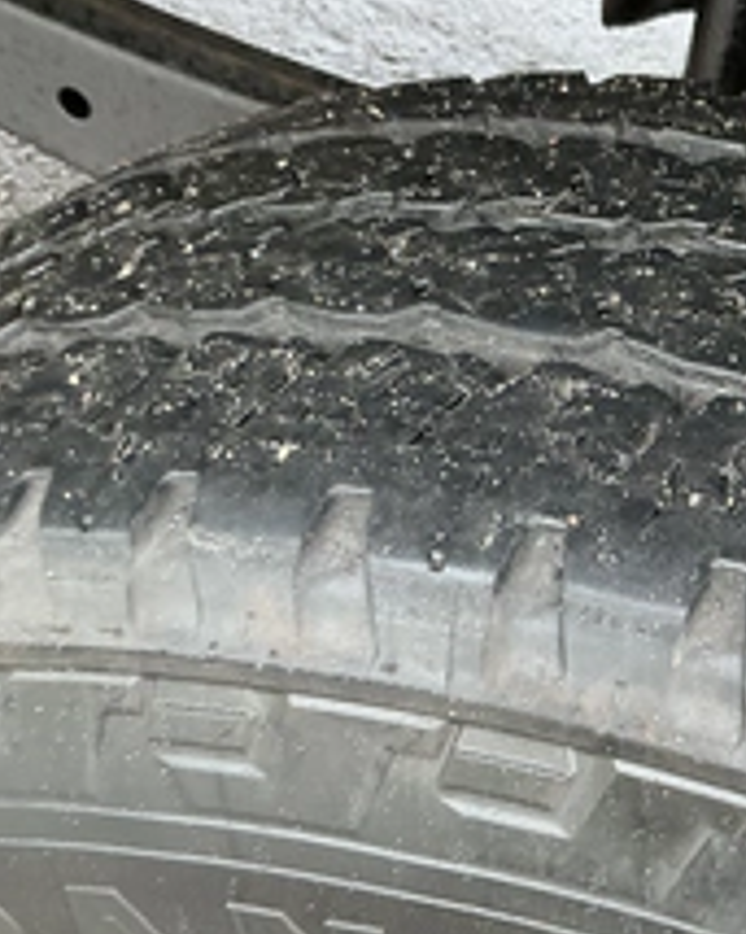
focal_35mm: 51
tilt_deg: -52.1
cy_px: 541
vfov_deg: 36.6
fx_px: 1409
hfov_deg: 27.1
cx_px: 829
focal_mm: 3
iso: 64
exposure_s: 1/122
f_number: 1.8
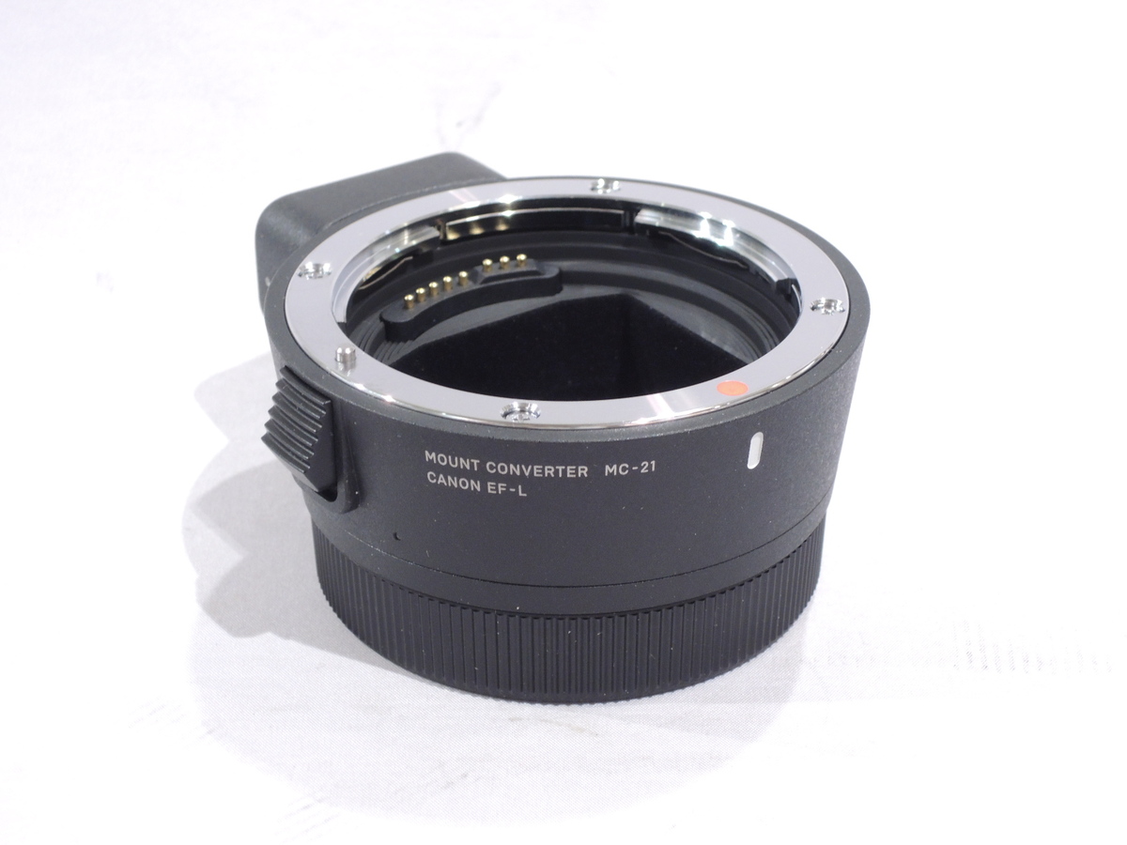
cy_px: 422
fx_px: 2507
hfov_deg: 25.3
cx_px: 564
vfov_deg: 19.1
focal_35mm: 77
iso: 400
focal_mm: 13.8
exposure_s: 1/30
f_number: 4.7
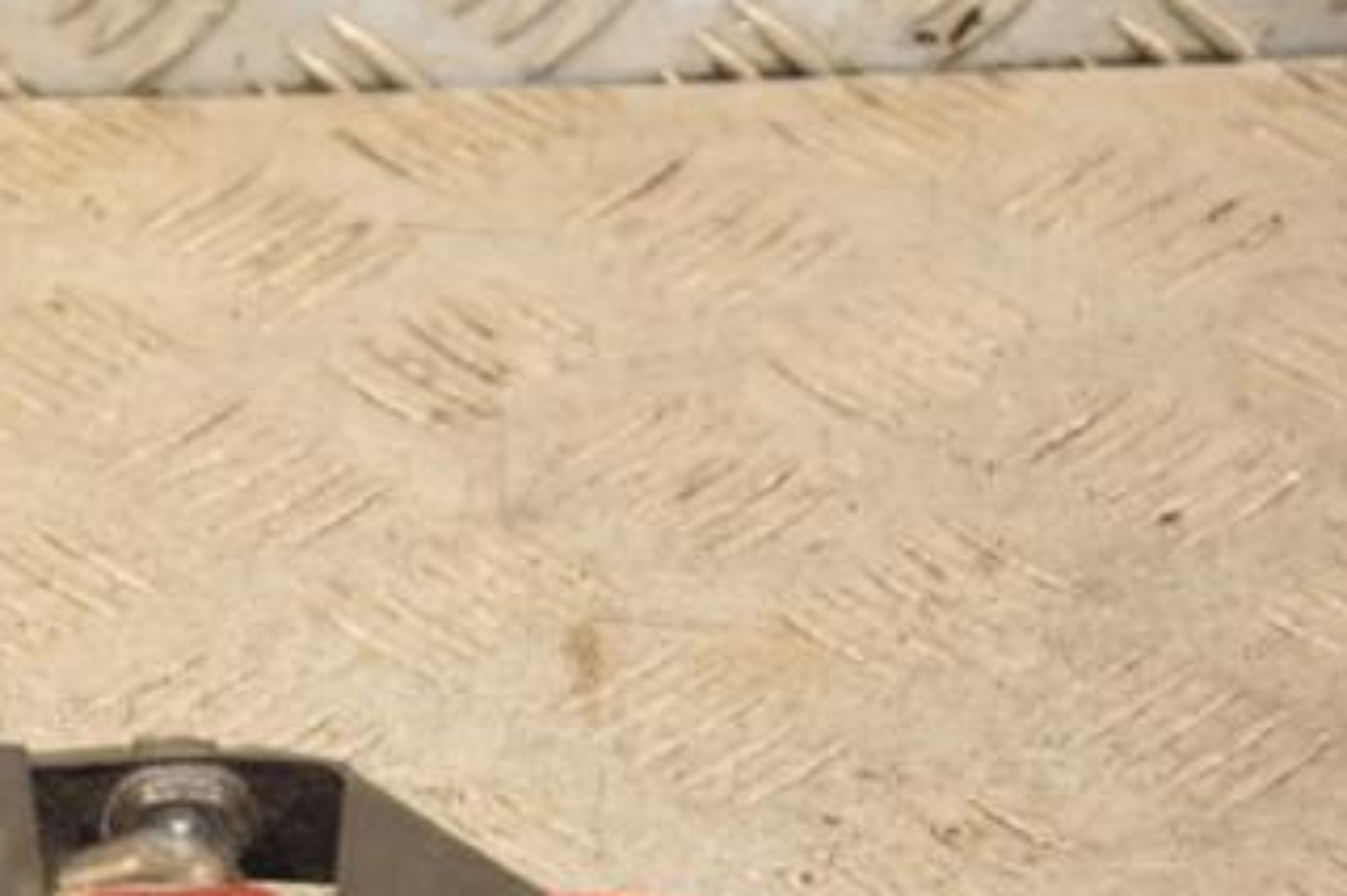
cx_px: 139
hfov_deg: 9.7
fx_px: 7888
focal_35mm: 211
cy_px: 829
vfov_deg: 6.5
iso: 800
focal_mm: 75
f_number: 5.3
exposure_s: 1/160
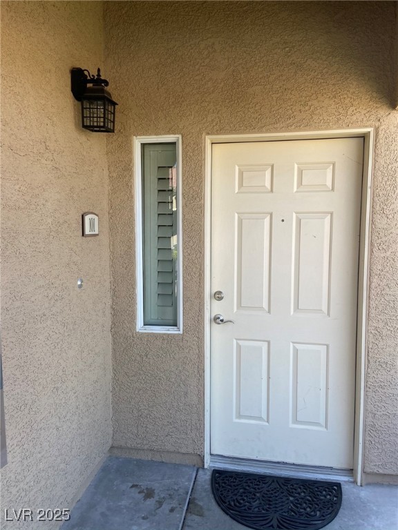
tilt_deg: -4.5
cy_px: 265
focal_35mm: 26
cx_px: 199
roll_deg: -0.5
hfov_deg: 53.1
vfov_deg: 67.3
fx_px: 399
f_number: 1.8
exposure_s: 1/302
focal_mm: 4.25
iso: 32
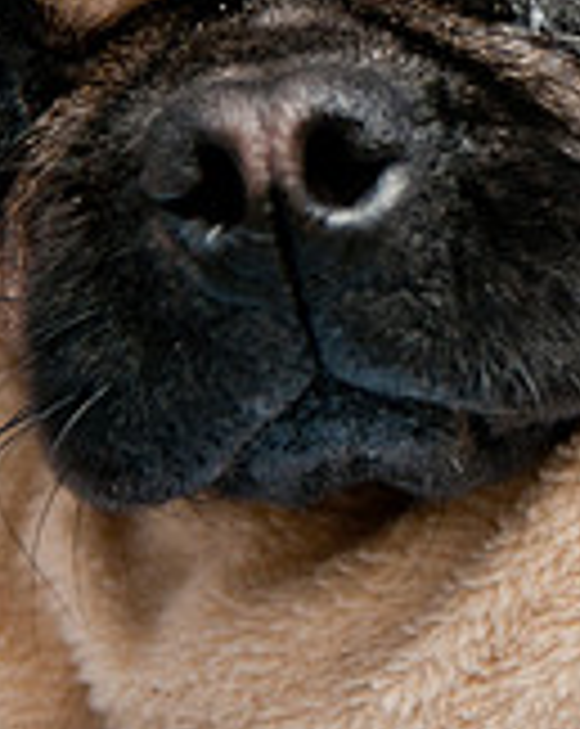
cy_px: 52
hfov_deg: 6.1
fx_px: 5423
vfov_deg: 7.7
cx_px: 638
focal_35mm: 252
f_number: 2.8
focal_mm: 50
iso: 200
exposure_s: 1/2500
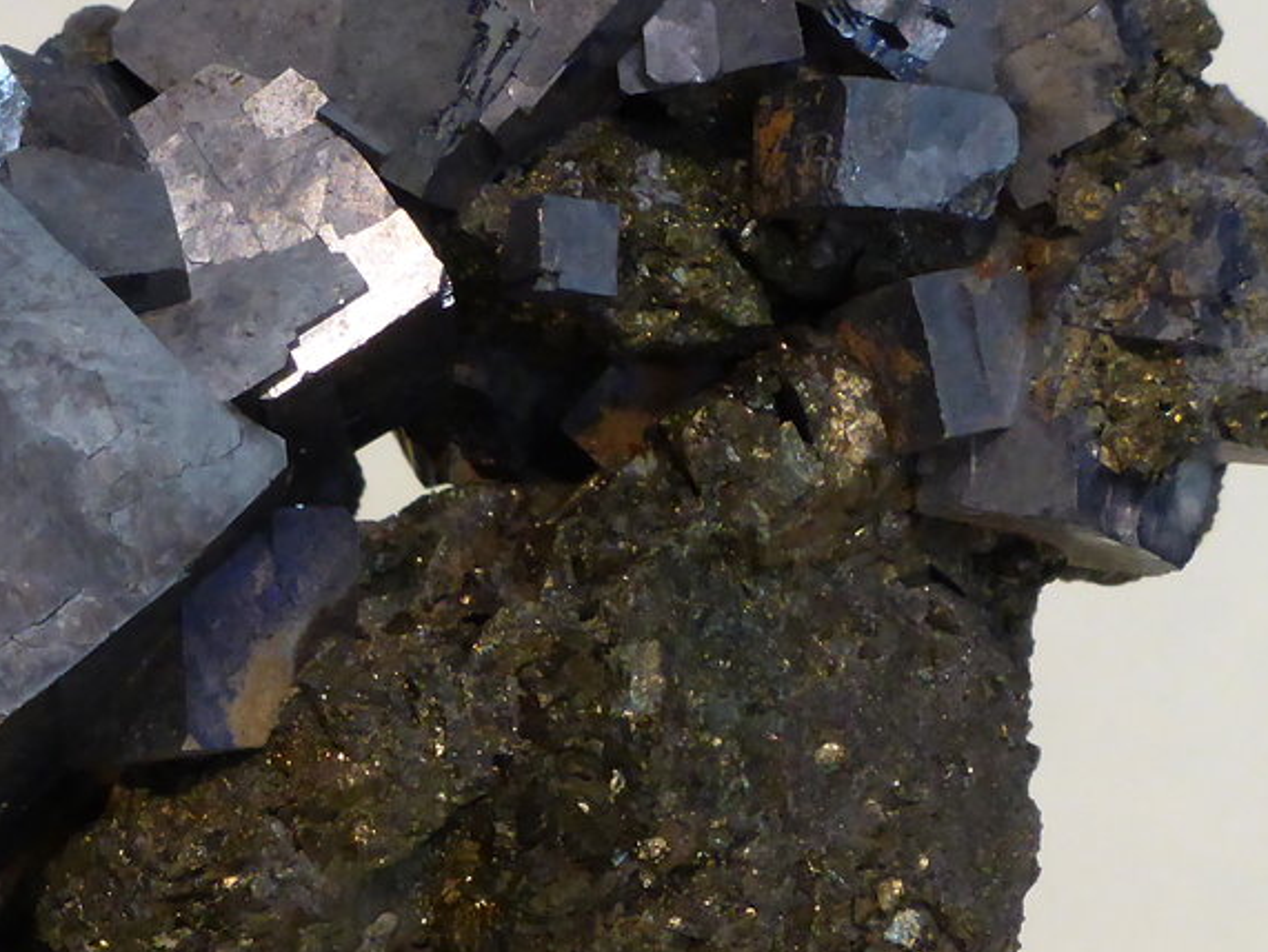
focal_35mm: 182
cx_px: 84
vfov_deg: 8.2
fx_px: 6671
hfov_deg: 10.8
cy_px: 743
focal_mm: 11
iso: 400
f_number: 4.8
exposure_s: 1/50
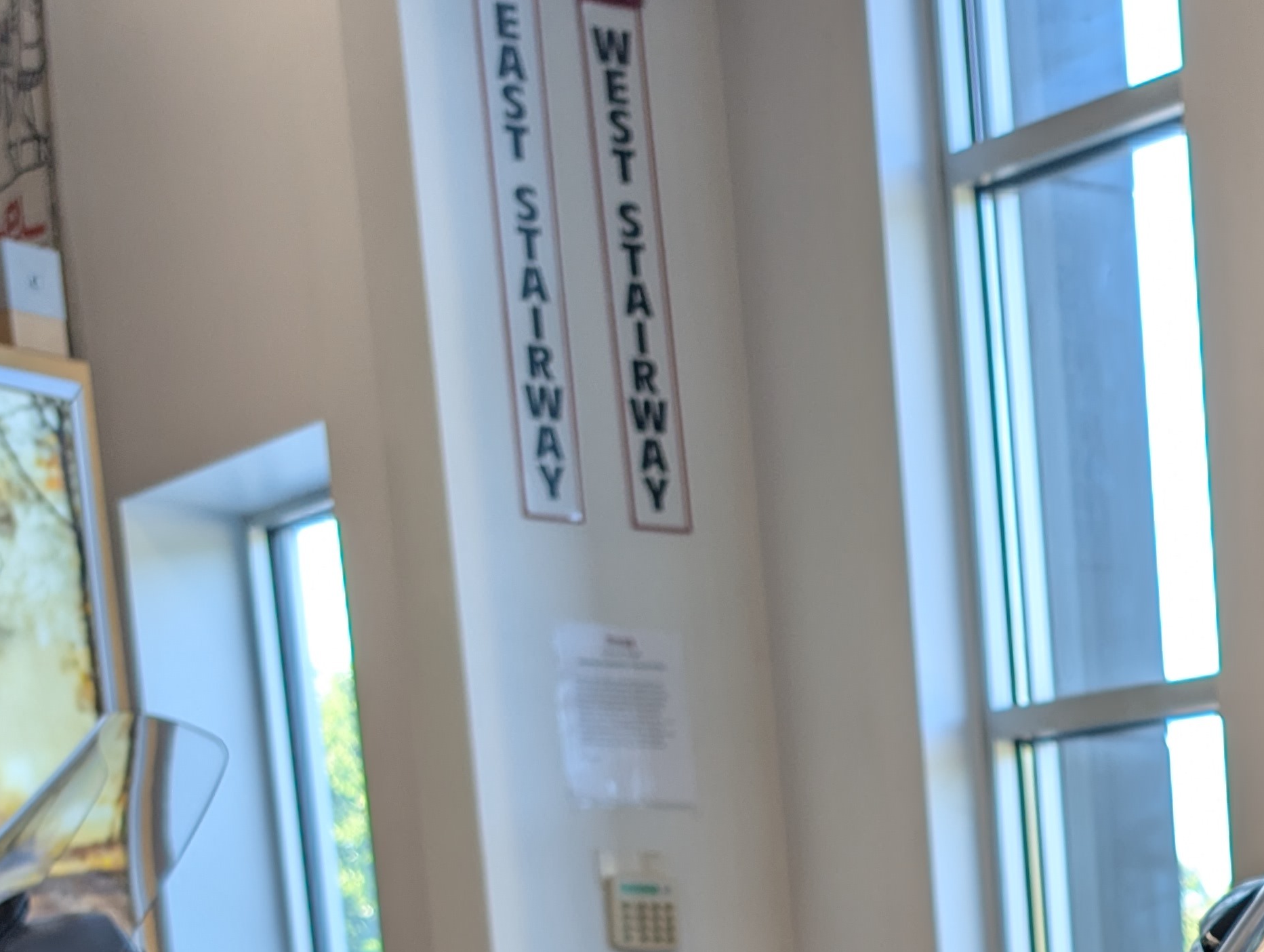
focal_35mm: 105
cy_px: 1920
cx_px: 2045
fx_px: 3839
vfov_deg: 12.4
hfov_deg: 16.5
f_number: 1.68
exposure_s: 1/60
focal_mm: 6.9
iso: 31
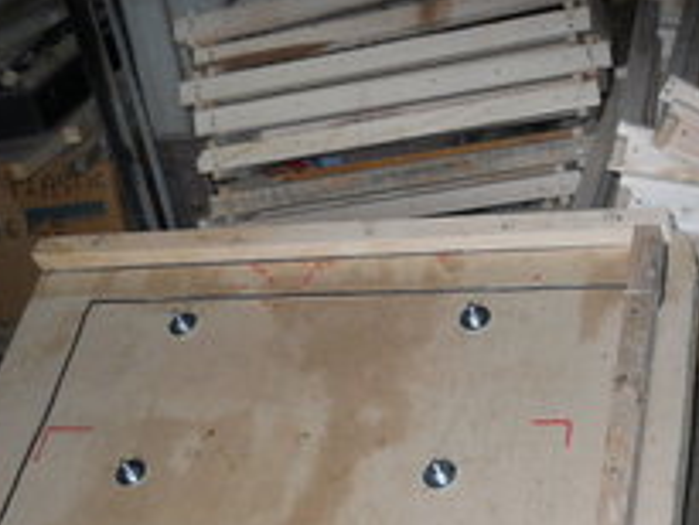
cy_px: 411
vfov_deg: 20.8
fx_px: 1414
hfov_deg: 27.7
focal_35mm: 70
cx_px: 433
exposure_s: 1/30
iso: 100
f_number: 3.1
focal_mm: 6.72
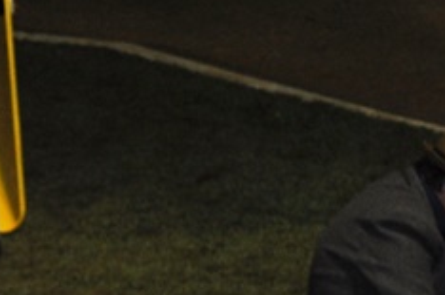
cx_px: 194
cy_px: 257
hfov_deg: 12.2
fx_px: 2085
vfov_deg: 8.1
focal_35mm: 169
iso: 640
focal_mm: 28
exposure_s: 1/60
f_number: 4.5
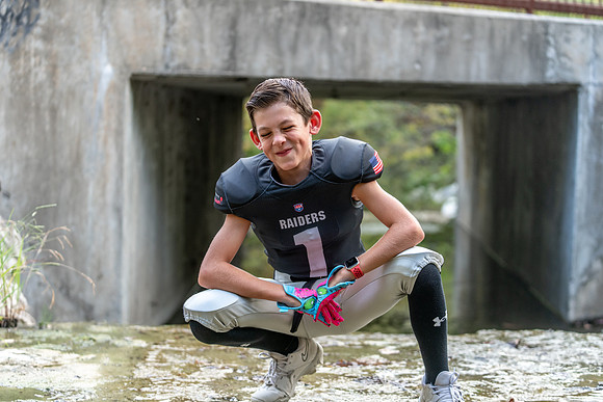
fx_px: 1173
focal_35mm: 70
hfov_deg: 28.8
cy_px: 201
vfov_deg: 19.5
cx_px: 302
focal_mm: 70
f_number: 2.8
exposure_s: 1/320
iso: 500
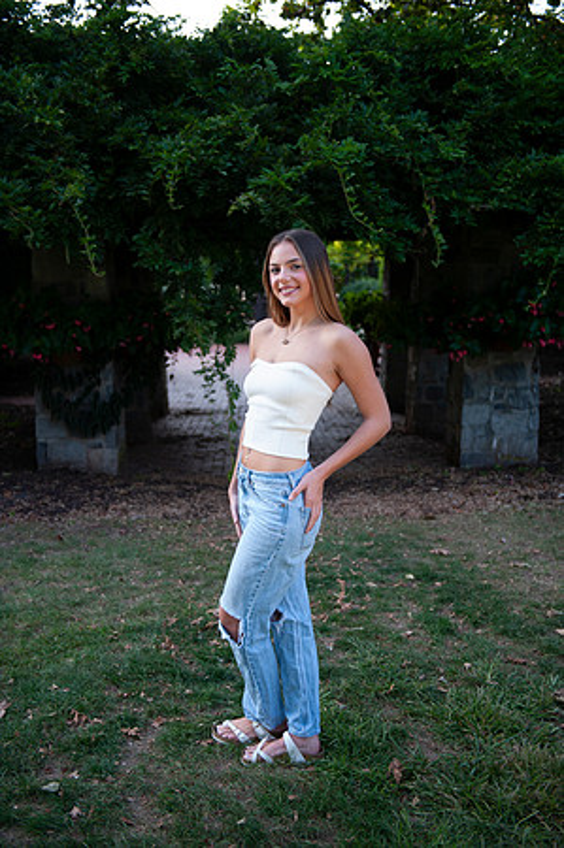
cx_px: 282
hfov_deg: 33.3
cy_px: 424
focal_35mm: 40
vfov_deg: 48.5
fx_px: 942
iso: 100
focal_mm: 40
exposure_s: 1/200
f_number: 2.8
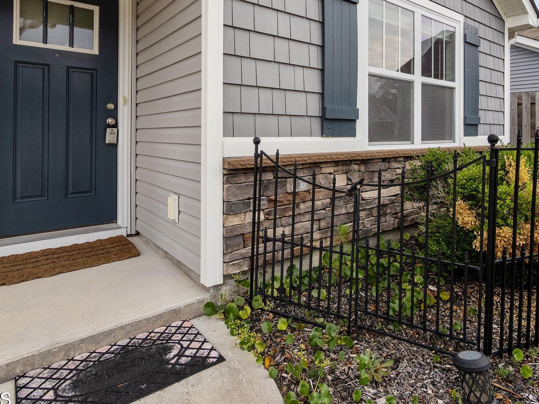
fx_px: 343
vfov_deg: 58.5
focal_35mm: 22
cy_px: 110
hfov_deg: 76.1
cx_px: 300
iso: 200
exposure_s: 1/500
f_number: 5
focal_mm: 7
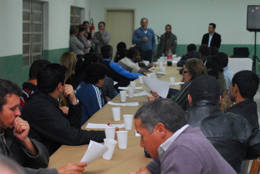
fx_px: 629
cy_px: 87
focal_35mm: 87
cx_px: 130
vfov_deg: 15.7
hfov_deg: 23.4
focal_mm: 58
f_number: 5.6
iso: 1000
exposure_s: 1/60
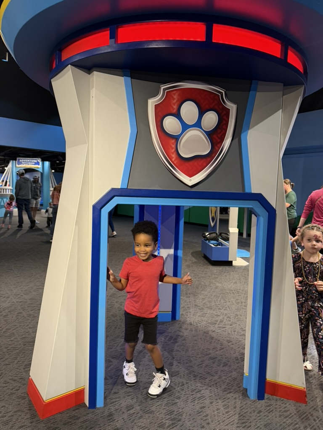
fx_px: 299
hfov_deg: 56.8
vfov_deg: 71.6
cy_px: 215
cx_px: 162
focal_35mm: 24
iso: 250
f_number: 1.78
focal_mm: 6.76
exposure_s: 1/60
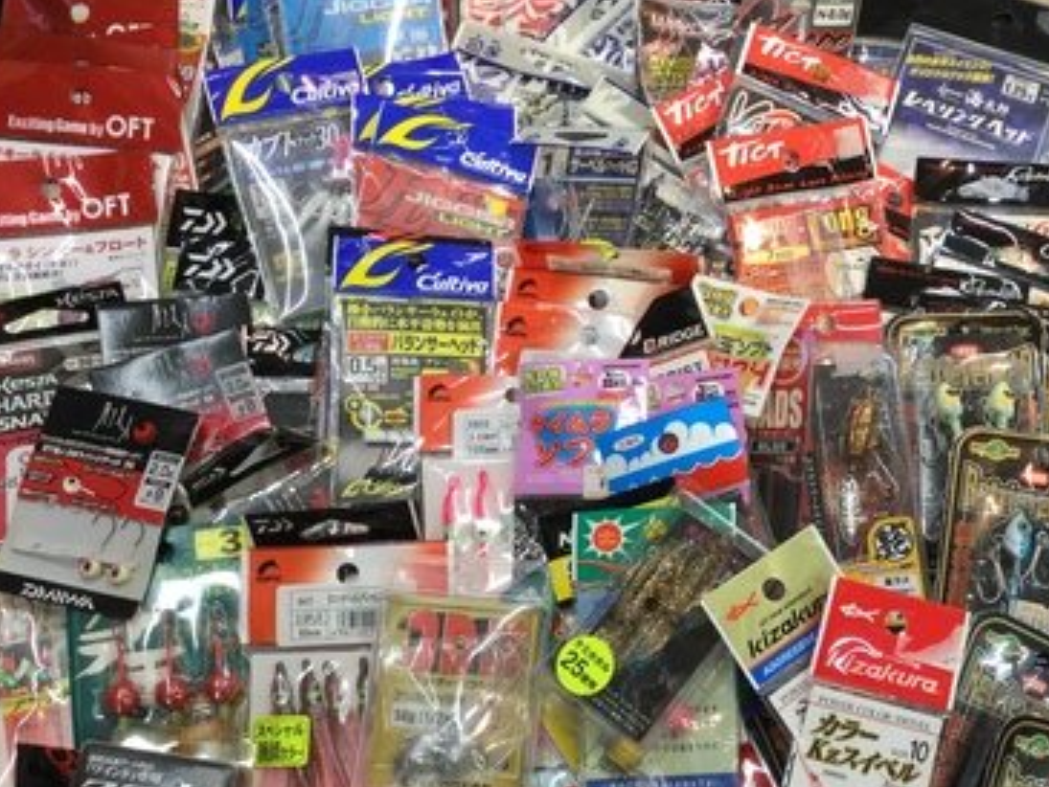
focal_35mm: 51
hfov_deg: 37.1
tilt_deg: -66.8
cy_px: 500
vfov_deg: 28.5
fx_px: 1546
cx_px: 704
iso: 25
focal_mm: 3.3
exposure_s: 1/40
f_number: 2.4
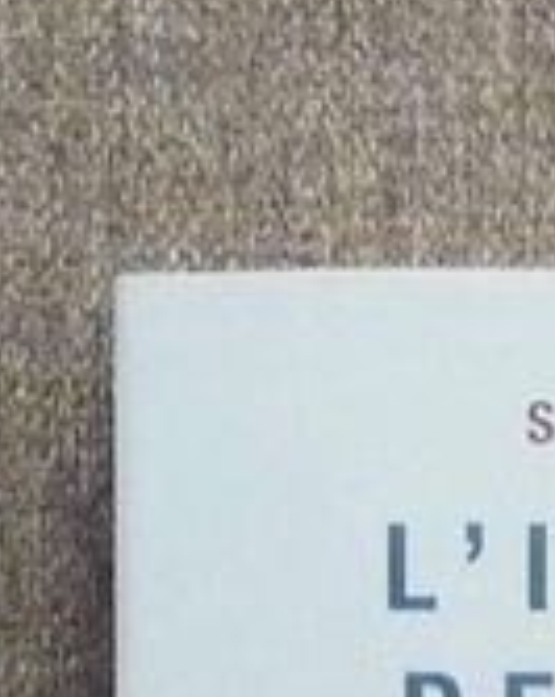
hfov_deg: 13.2
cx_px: 755
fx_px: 2306
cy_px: 1229
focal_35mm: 112
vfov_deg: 15.1
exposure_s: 1/10
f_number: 3.3
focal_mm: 4.7
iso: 400
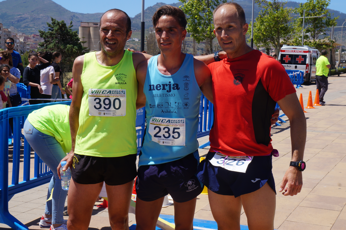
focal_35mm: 63
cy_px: 115
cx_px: 173
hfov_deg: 31.9
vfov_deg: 21.5
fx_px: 605
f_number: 16
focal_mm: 42
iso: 125
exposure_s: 1/125
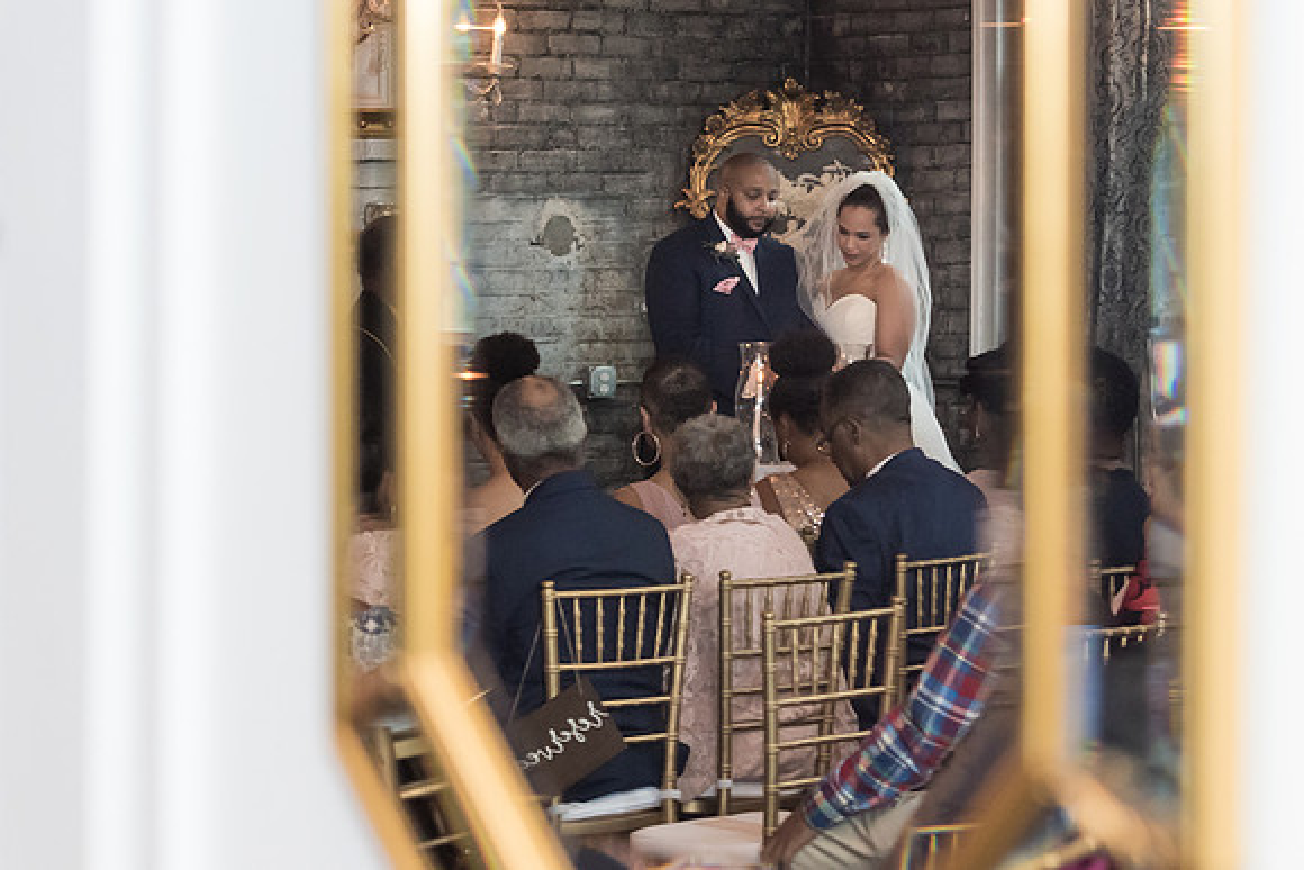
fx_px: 4610
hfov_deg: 16.1
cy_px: 449
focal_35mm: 127
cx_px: 797
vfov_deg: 10.8
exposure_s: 1/250
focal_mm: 70
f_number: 4
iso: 2000
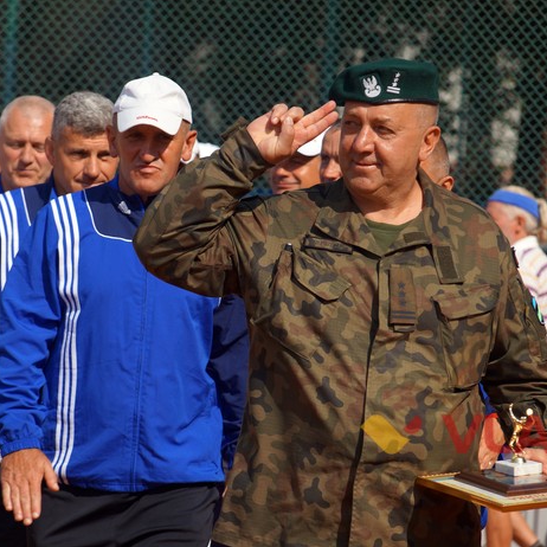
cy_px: 274
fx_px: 4660
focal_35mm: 261
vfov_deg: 6.7
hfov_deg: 6.7
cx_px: 289
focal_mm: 135
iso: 100
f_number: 6.3
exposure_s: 1/640
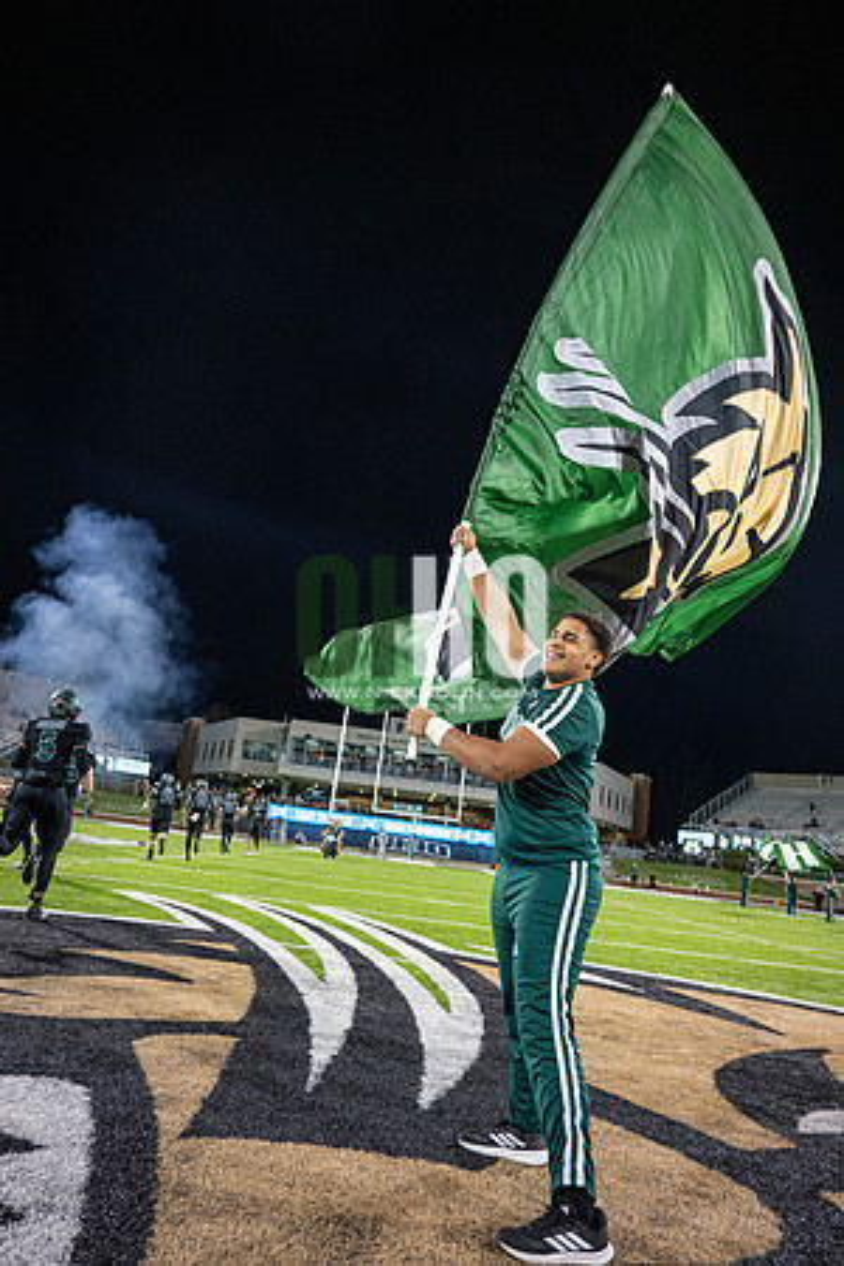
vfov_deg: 73.7
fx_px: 844
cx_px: 422
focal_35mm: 24
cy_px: 633
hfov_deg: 53.1
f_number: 3.2
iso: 1250
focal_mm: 24
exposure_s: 1/500
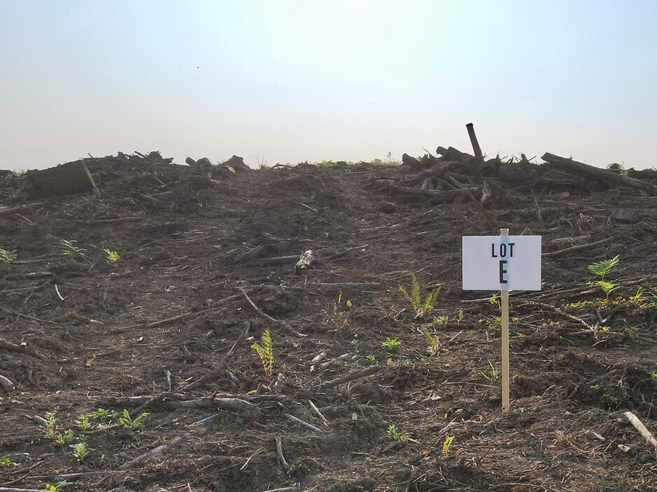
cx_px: 515
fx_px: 778
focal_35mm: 41
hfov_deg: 43.8
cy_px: 367
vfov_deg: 34.4
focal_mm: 4.5
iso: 100
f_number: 2.8
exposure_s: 1/1250
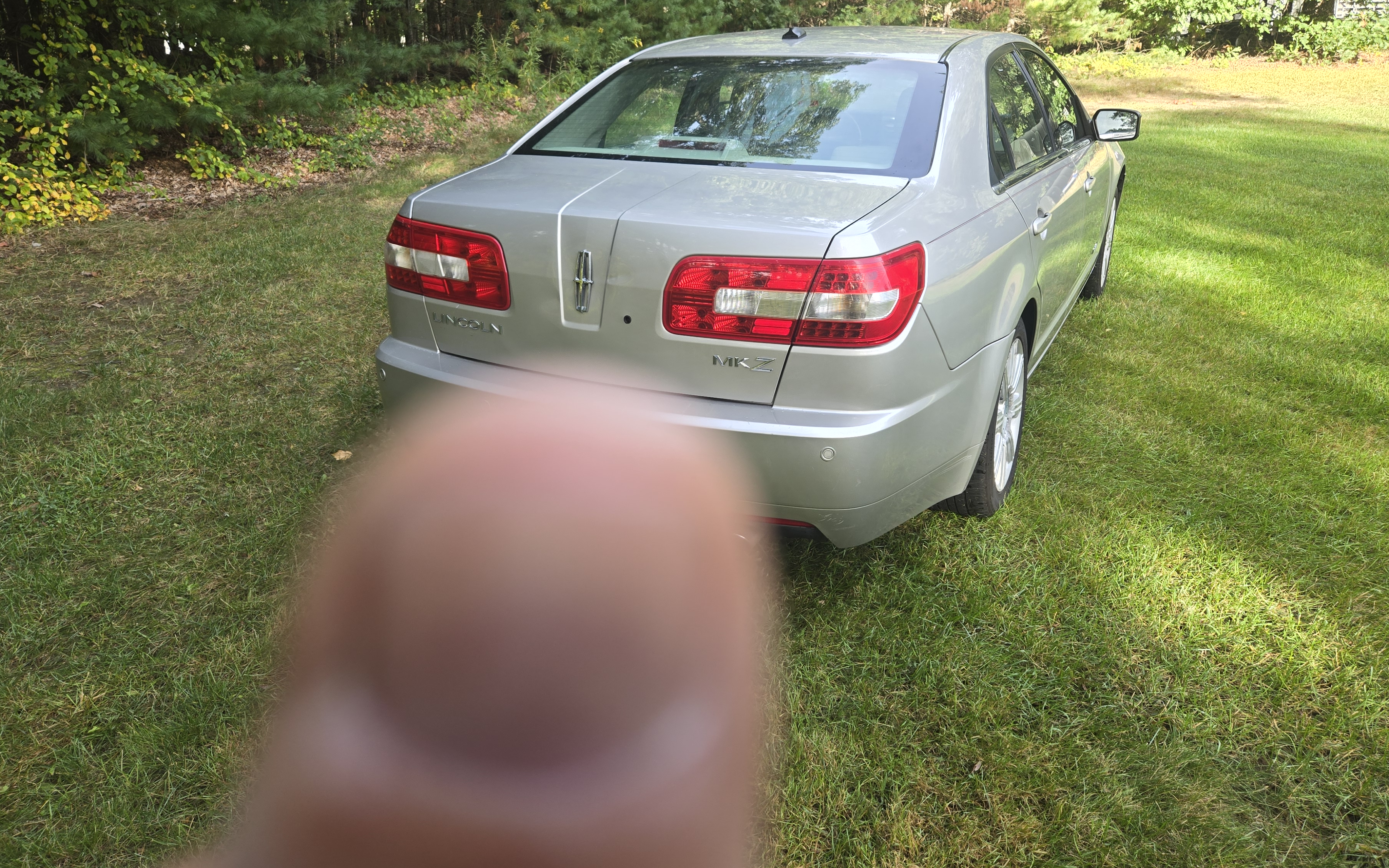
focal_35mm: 27
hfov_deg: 68.4
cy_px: 377
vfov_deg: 45.9
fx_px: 1022
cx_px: 676
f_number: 1.8
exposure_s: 1/180
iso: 40
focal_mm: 5.4
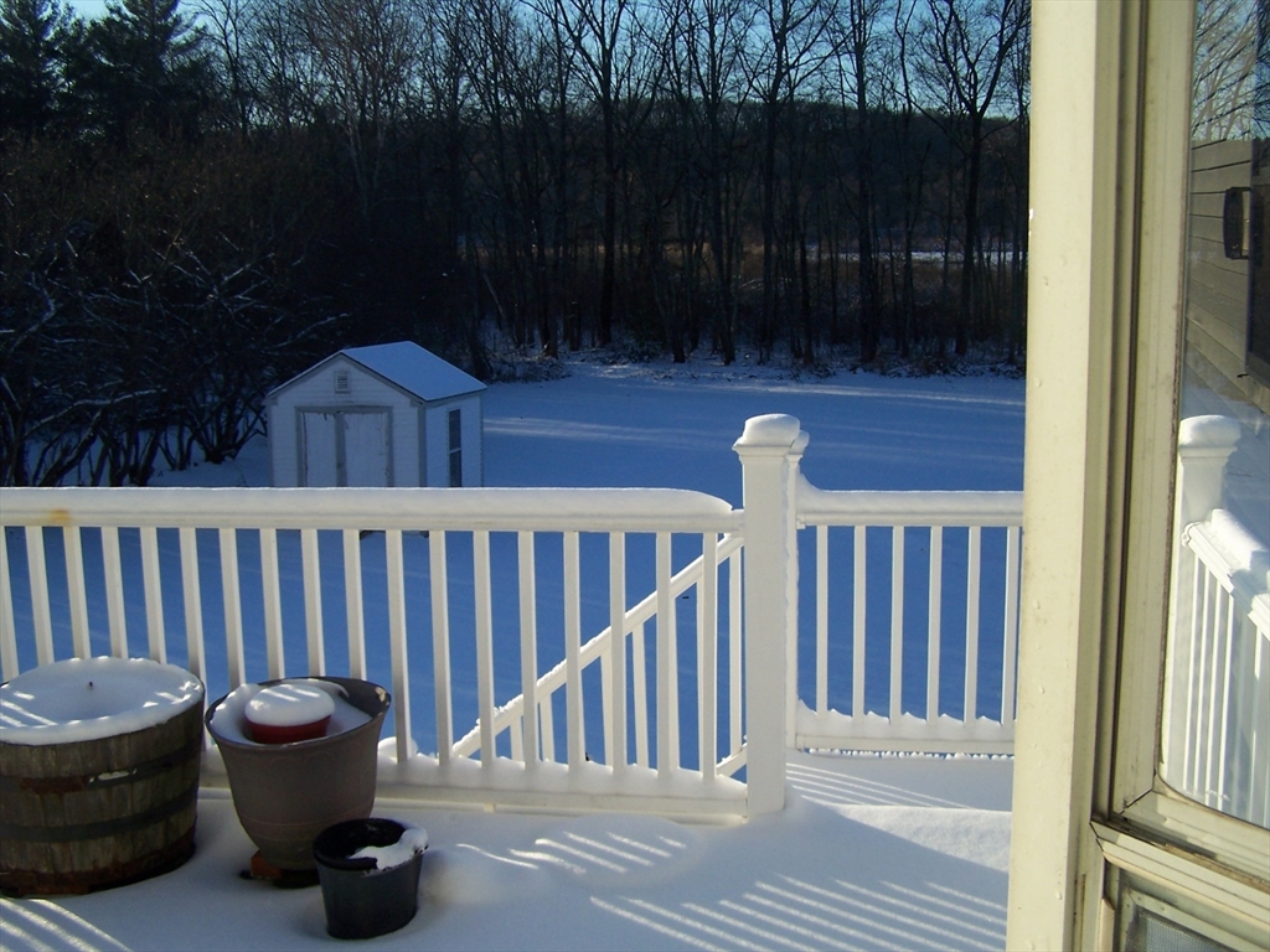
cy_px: 476
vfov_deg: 37.7
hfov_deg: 49.0
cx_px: 635
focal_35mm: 38
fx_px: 1394
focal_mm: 6.3
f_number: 2.8
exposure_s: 1/1000
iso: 80
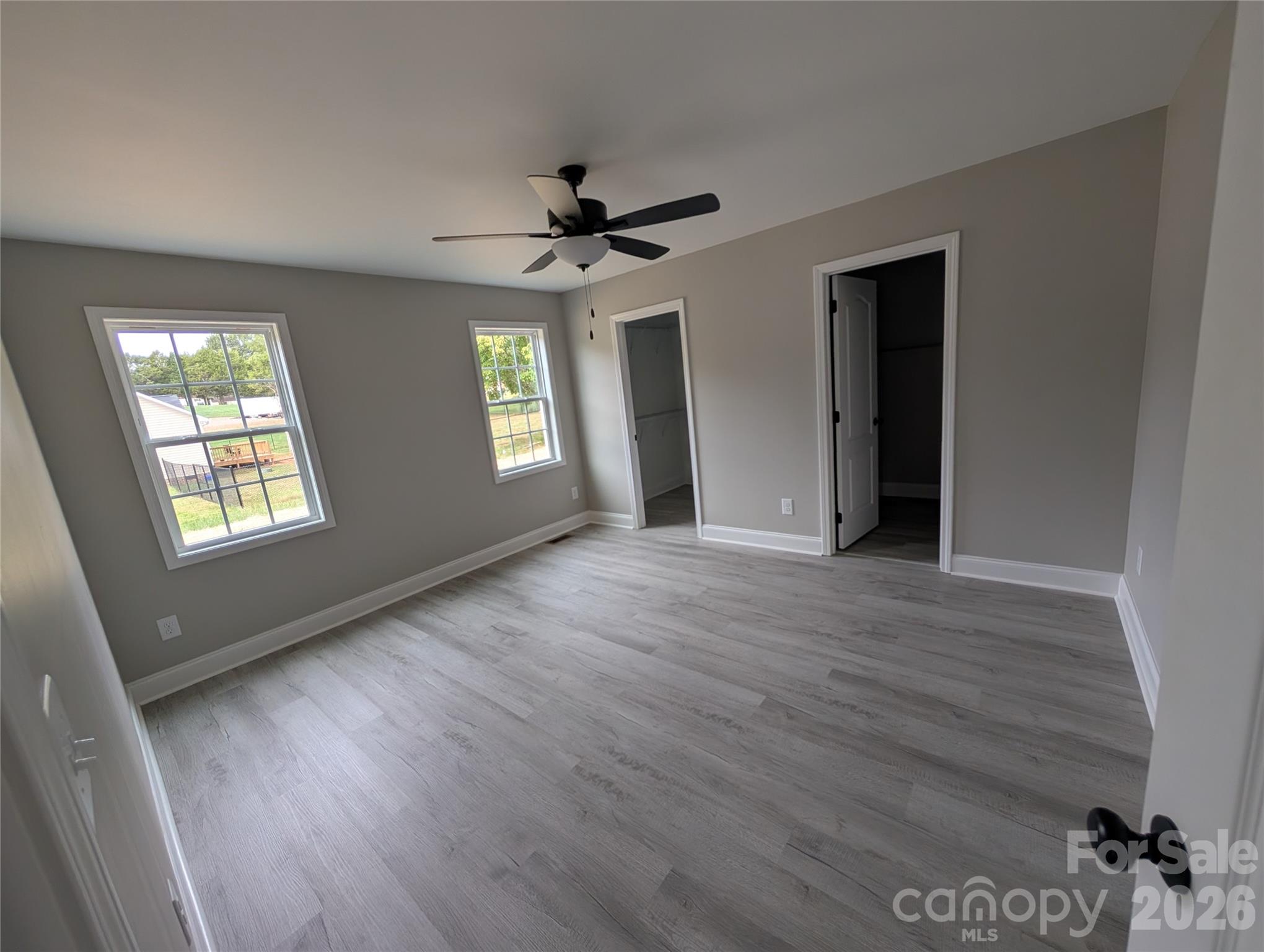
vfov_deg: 94.6
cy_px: 476
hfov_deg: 110.5
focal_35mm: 12
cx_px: 632
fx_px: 439
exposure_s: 1/229
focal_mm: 2.02
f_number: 1.7
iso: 60
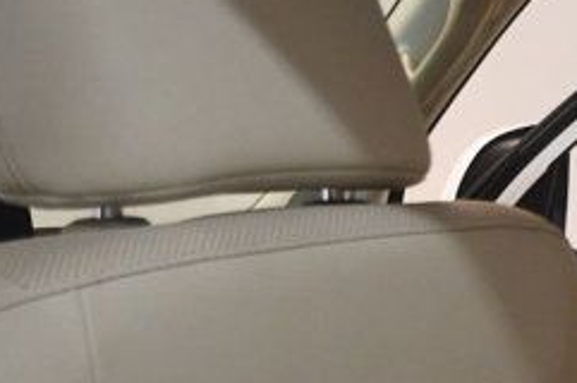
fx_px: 2449
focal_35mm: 153
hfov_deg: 13.3
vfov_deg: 8.7
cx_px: 560
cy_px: 610
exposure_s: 1/125
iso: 1600
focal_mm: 24
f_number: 3.8
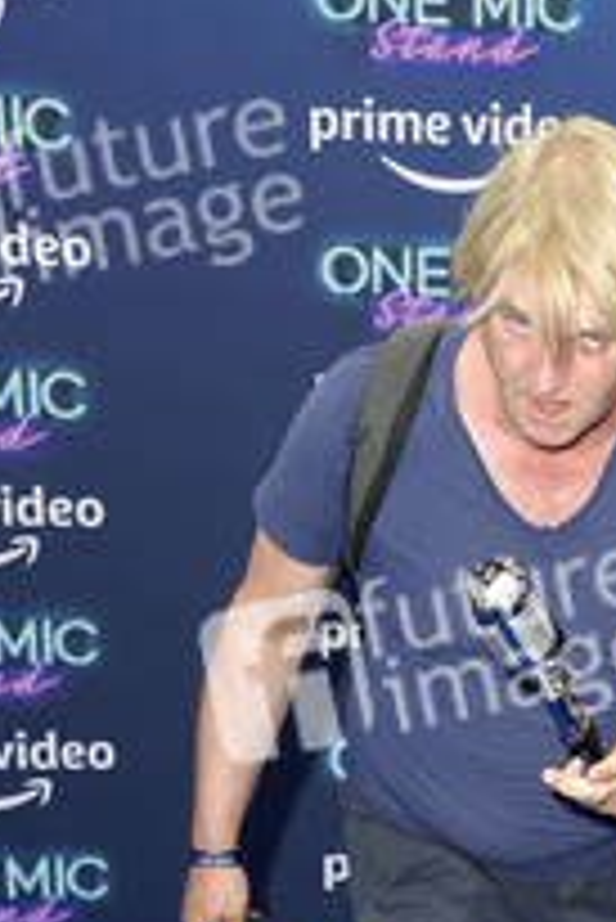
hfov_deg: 18.1
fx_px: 1896
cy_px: 882
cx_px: 562
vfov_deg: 26.2
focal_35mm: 74
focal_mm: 38
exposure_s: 1/250
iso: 500
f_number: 7.1
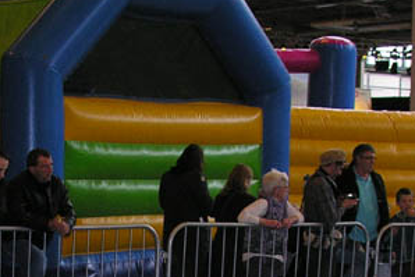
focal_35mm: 125
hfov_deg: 16.3
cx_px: 99
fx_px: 1442
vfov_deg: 10.7
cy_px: 374
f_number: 2.8
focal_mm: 8.9
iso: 131
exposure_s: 1/60.1
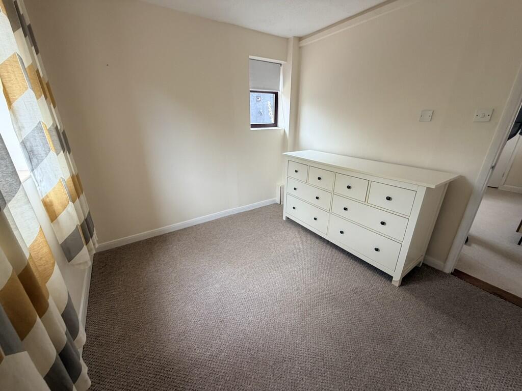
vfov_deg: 85.7
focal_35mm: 14
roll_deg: +0.5
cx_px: 261
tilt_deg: -19.8
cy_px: 196
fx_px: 211
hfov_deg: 102.1
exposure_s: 1/121
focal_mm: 2.22
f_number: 2.2
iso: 200
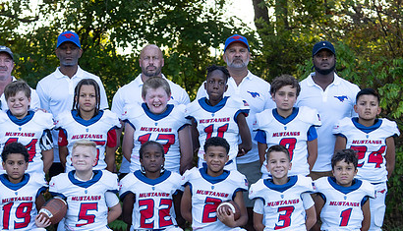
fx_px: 1803
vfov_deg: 7.3
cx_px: 140
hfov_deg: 12.7
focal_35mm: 168
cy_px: 177
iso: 250
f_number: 3.5
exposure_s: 1/320
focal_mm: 70
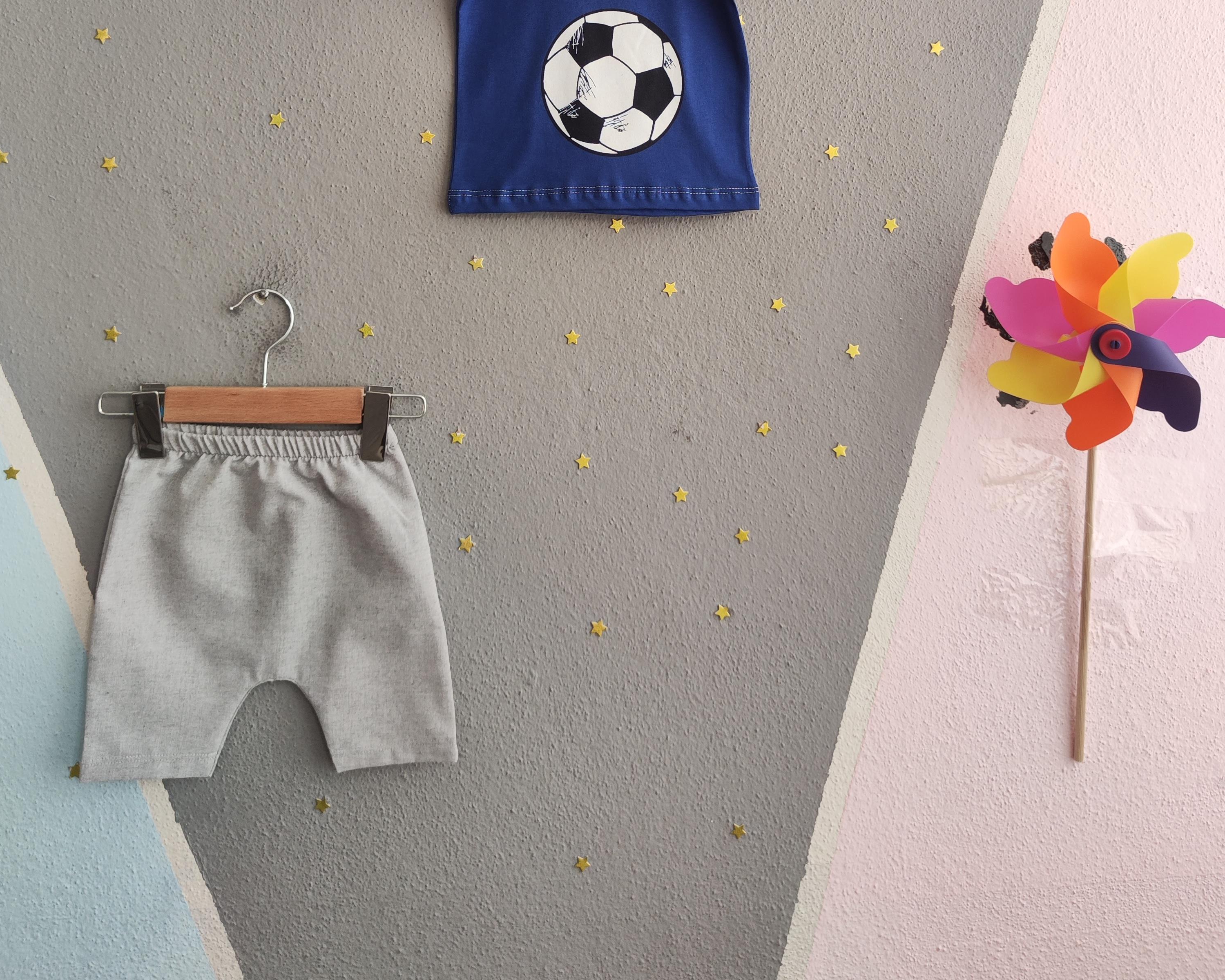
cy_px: 169
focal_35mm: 32
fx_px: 1160
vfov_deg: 43.2
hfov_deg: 55.7
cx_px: 611
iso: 276
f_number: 1.88
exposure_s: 1/98.9
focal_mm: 5.59
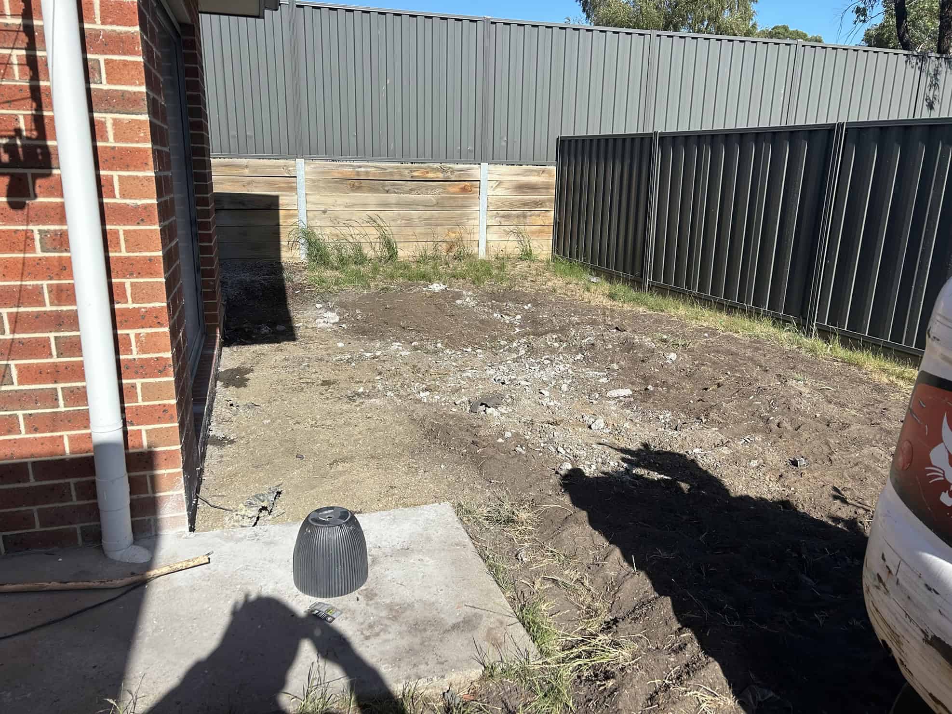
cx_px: 476
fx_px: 715
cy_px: 357
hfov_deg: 67.3
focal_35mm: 26
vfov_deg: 53.1
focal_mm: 5.7
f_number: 1.5
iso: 50
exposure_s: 1/4274
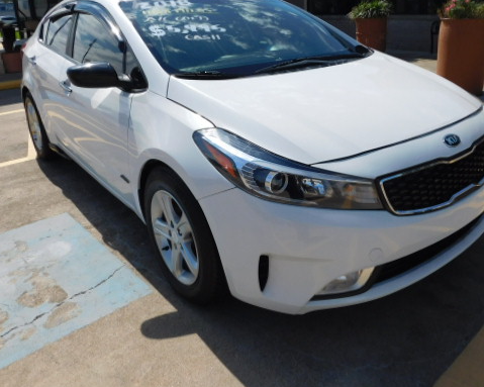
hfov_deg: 58.6
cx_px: 275
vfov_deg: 48.1
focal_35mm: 30
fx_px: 430
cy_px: 148
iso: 125
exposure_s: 1/800
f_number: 6
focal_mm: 4
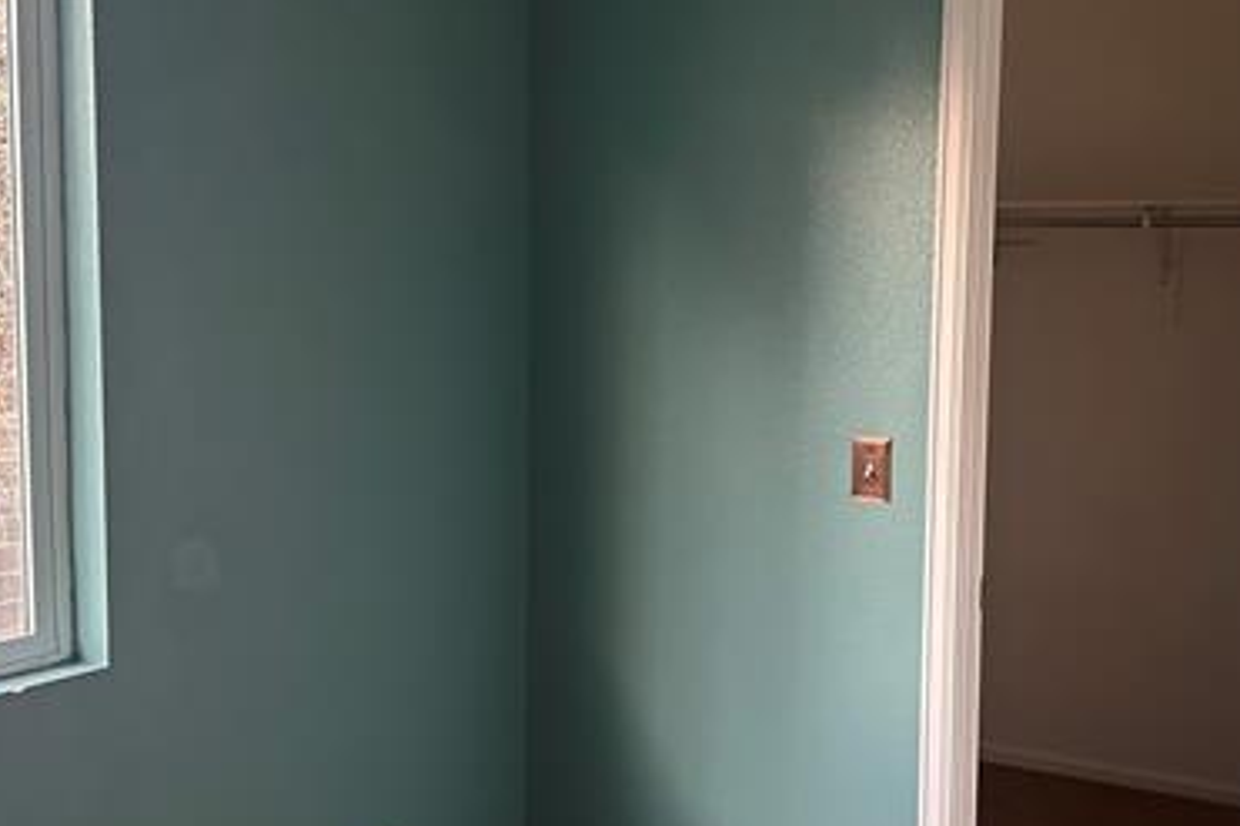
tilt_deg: -5.6
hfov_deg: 45.2
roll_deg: -1.5
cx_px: 755
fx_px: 1480
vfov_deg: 31.2
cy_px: 440
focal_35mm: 43
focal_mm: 6.86
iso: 500
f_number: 1.78
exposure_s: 1/60
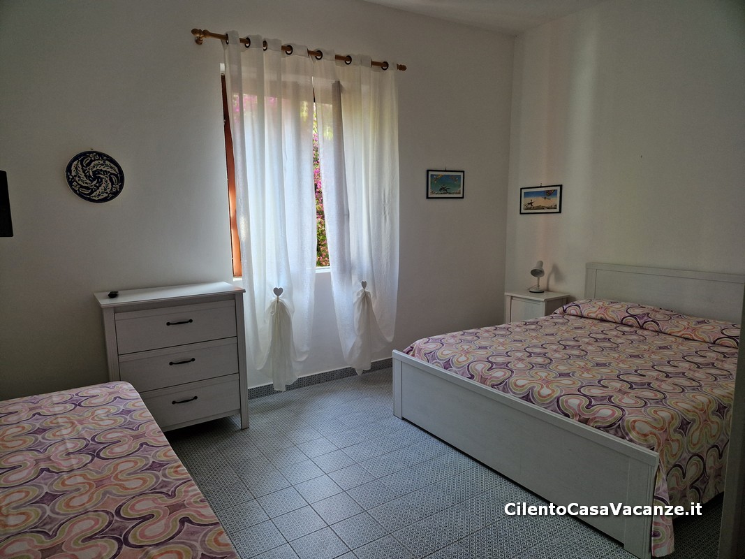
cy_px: 280
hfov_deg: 73.9
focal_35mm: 23
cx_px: 372
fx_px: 495
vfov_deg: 58.9
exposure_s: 1/180
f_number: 1.8
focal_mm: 5.4
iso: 125
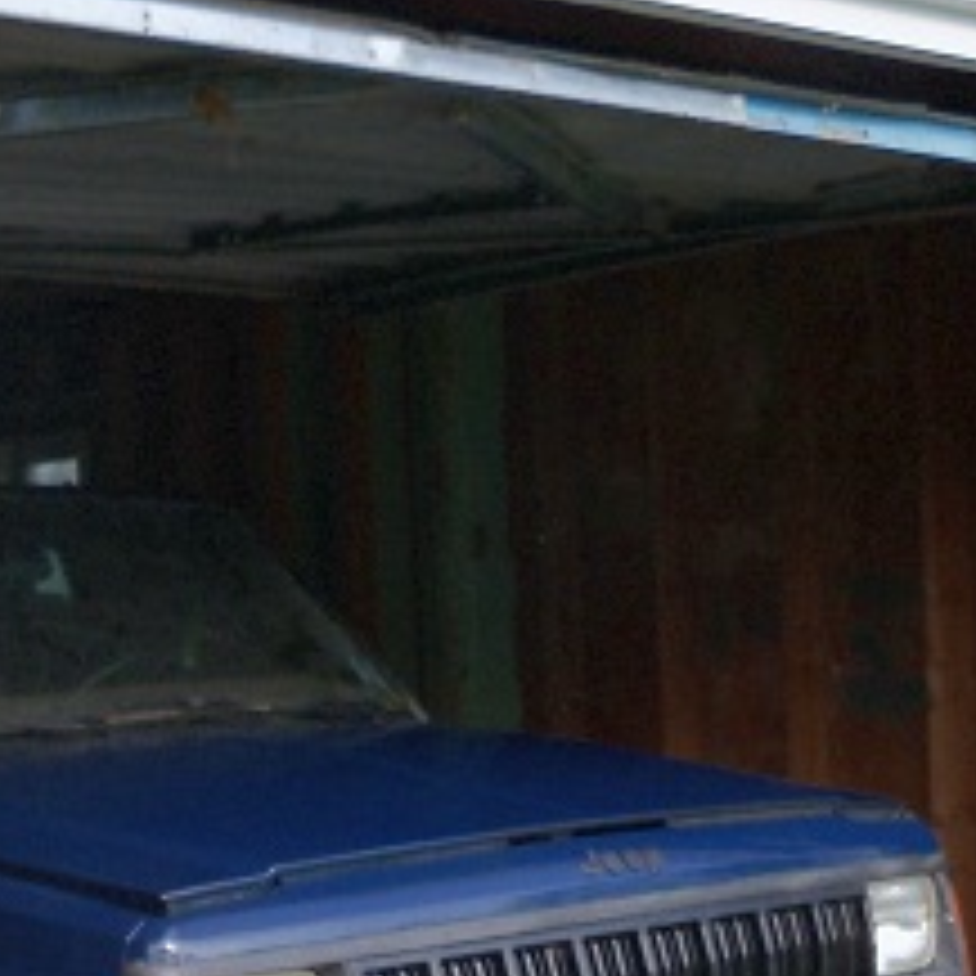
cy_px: 789
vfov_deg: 21.9
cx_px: 252
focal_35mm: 78
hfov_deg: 22.0
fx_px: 2488
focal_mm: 6.2
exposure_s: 1/250
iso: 160
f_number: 3.5
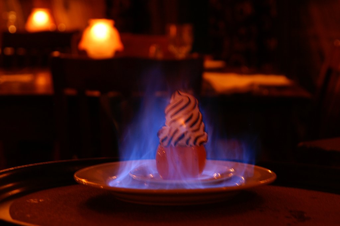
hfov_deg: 16.1
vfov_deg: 10.7
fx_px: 1203
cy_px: 113
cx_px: 170
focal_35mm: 128
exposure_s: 1/1.25
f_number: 4.5
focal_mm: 85
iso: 400
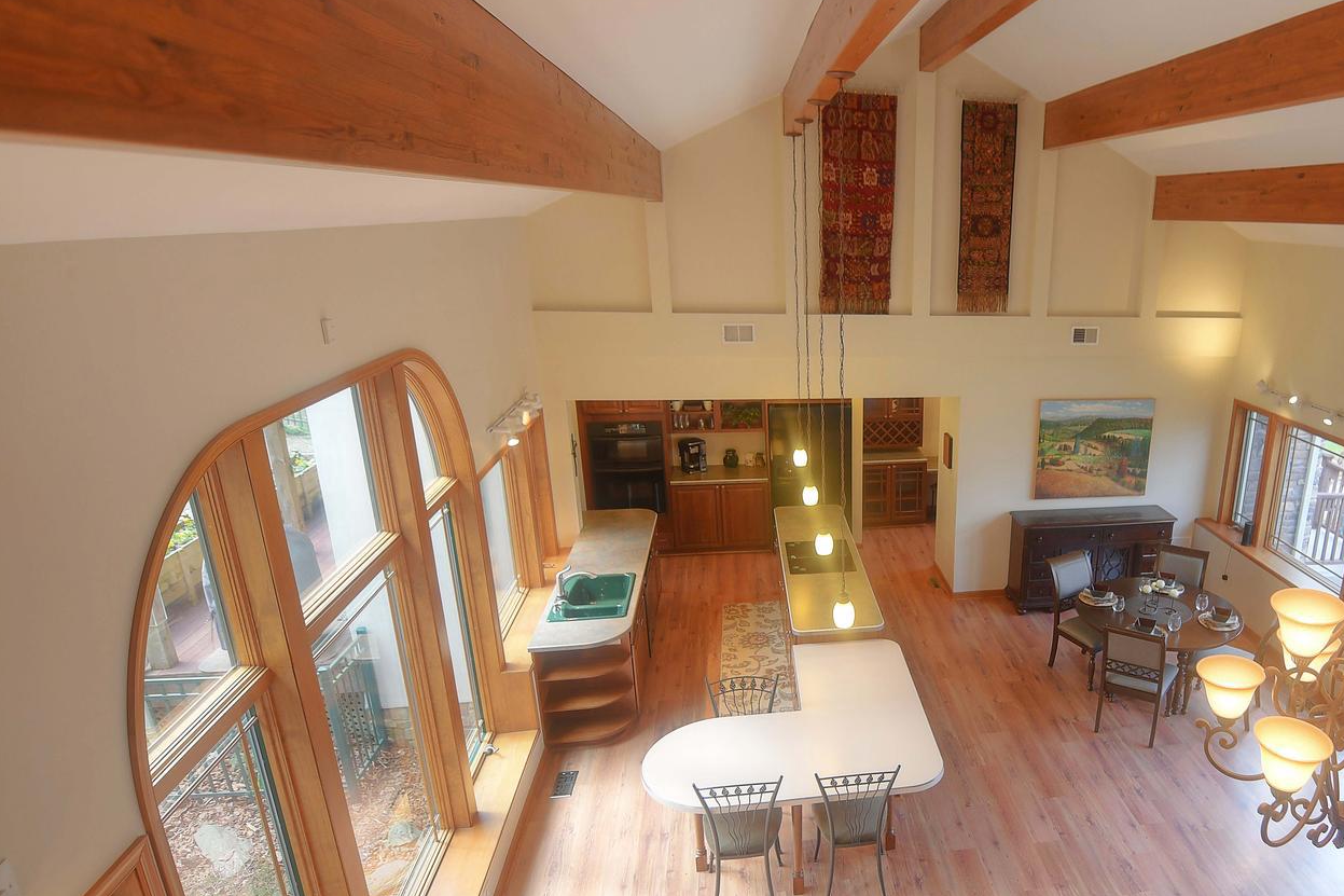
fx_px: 858
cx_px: 941
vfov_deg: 54.8
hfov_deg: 72.8
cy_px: 531
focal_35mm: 23
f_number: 2.8
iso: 500
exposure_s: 1/200
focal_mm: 14
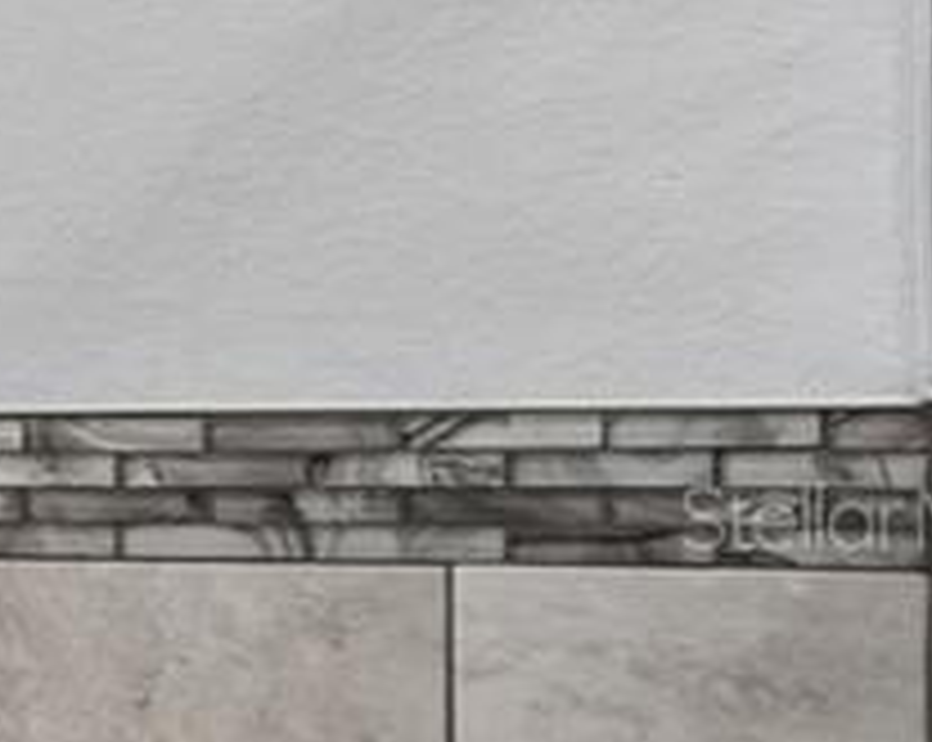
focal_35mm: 109
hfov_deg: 9.0
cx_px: -2521
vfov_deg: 14.1
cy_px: 517
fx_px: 3002
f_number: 7.1
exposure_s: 1/10
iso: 100
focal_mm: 10
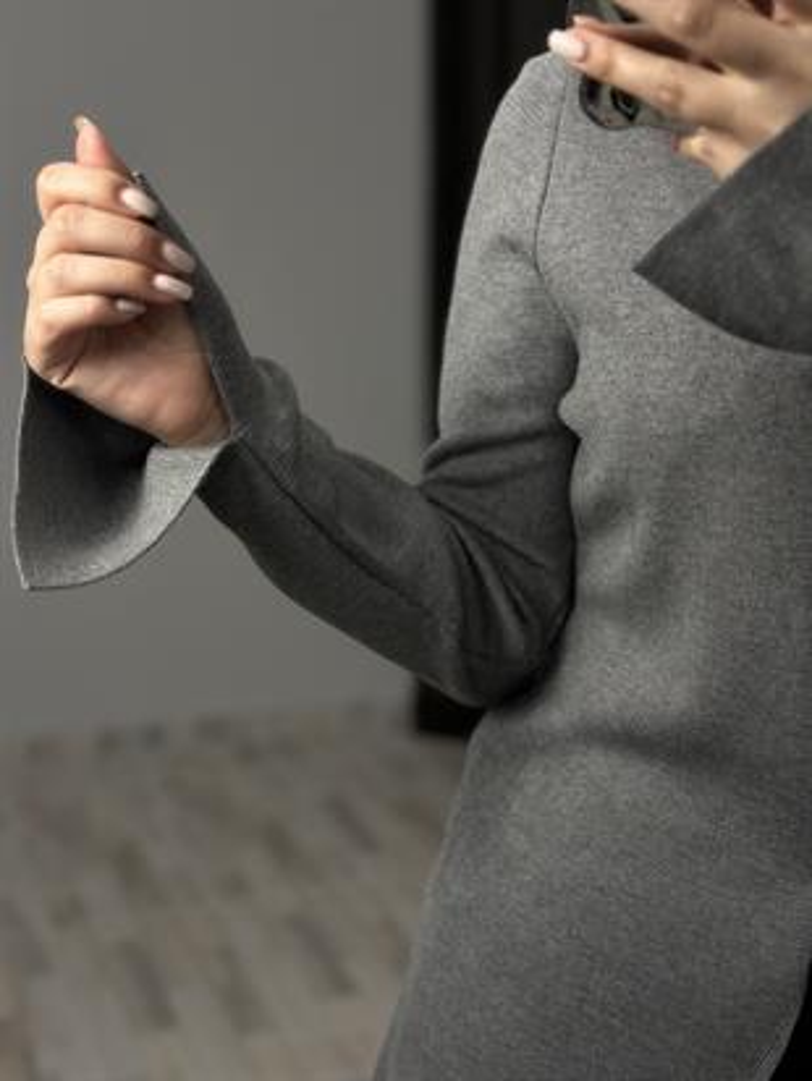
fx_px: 1500
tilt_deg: -37.4
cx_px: 406
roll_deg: +1.8
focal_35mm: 48
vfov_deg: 39.6
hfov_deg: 30.3
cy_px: 540
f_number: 1.78
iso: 80
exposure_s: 1/100
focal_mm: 6.86
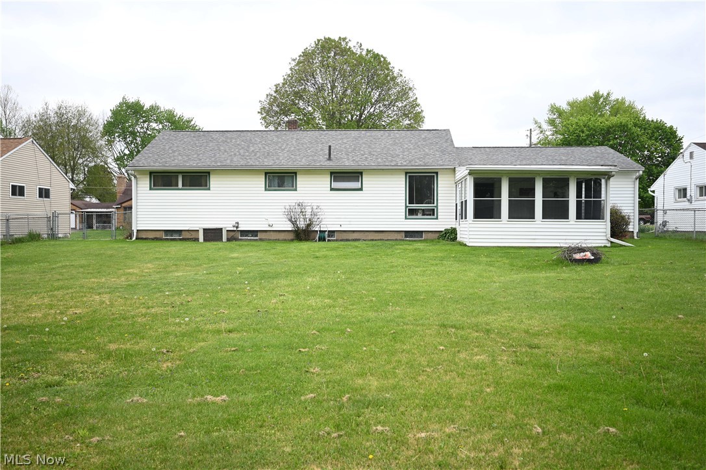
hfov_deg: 62.0
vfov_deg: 43.5
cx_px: 353
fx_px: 588
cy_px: 235
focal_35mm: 30
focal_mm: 30
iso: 200
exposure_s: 1/640
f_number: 4
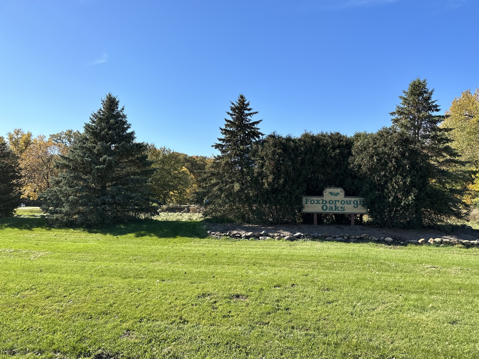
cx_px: 240
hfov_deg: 71.6
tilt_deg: +2.7
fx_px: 332
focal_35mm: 24
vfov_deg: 56.8
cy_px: 180
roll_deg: -0.9
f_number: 1.78
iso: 80
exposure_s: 1/3472
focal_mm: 6.86
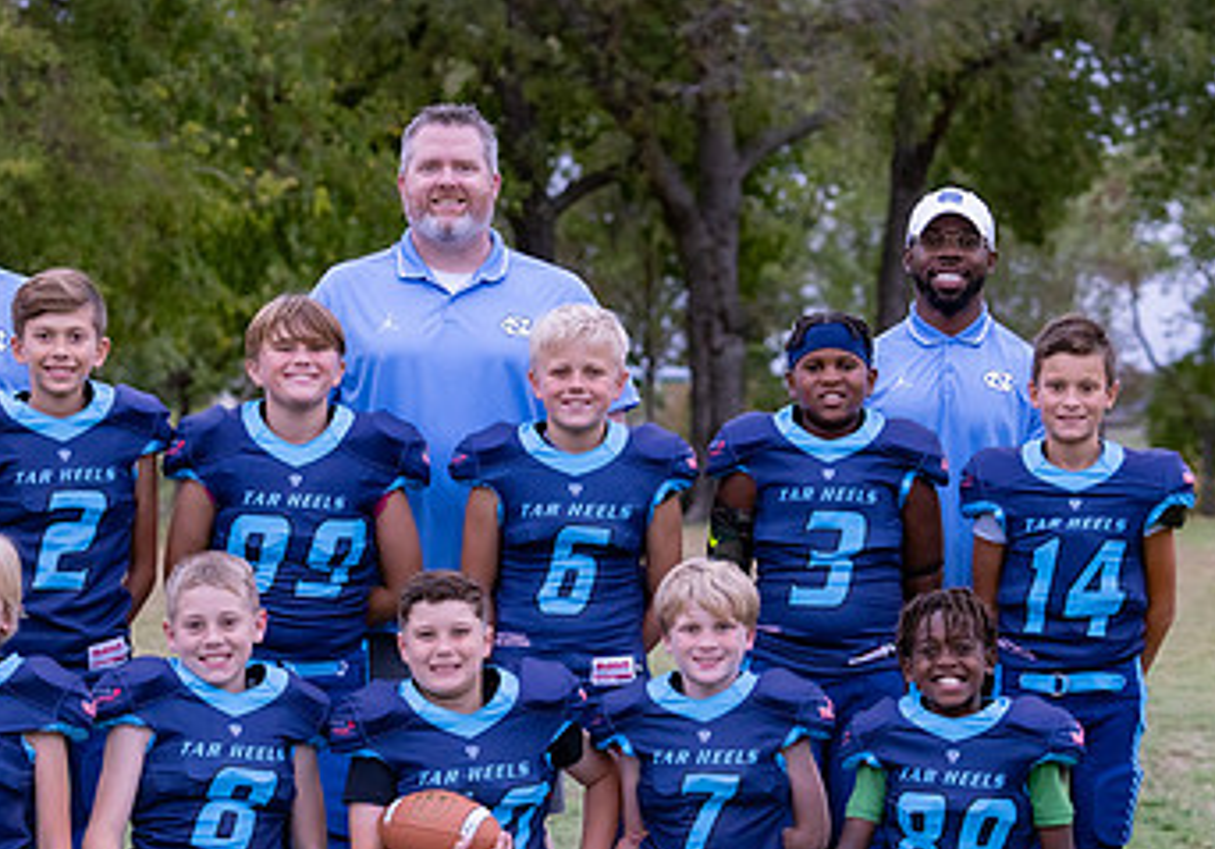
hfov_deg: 12.4
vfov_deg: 8.7
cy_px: 521
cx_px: 499
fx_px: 5584
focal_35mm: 163
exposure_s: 1/320
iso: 1600
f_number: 4
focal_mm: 77
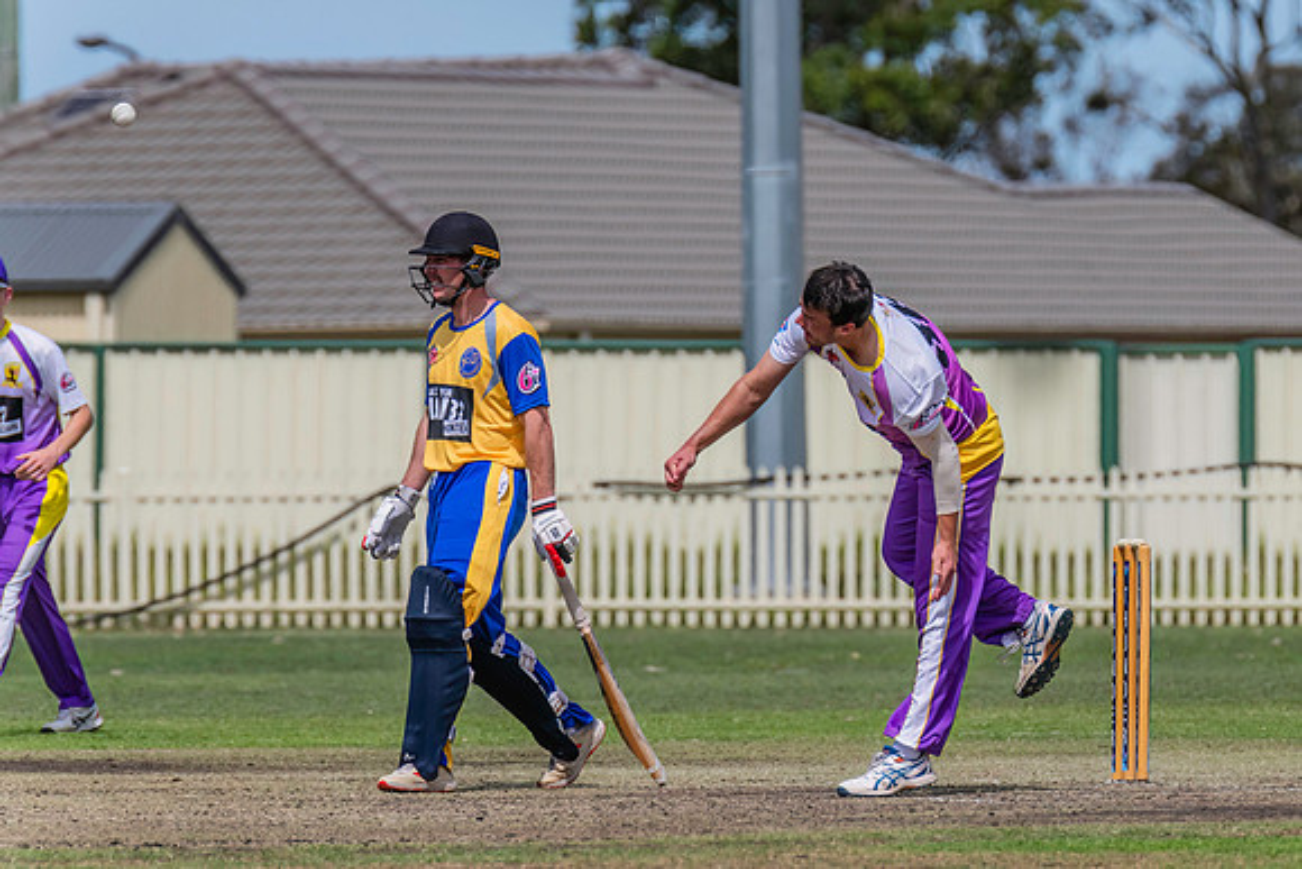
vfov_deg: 2.4
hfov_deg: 3.6
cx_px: 738
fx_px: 20532
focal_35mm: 568
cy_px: 405
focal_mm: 500
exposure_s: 1/2500
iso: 800
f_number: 9
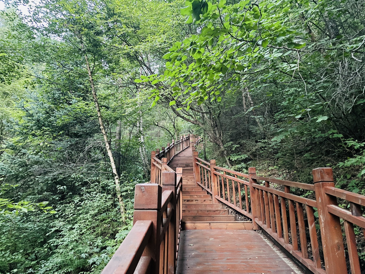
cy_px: 137
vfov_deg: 53.1
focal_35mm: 26
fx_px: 274
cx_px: 182
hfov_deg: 67.3
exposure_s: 1/10
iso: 500
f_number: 1.6
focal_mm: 4.2
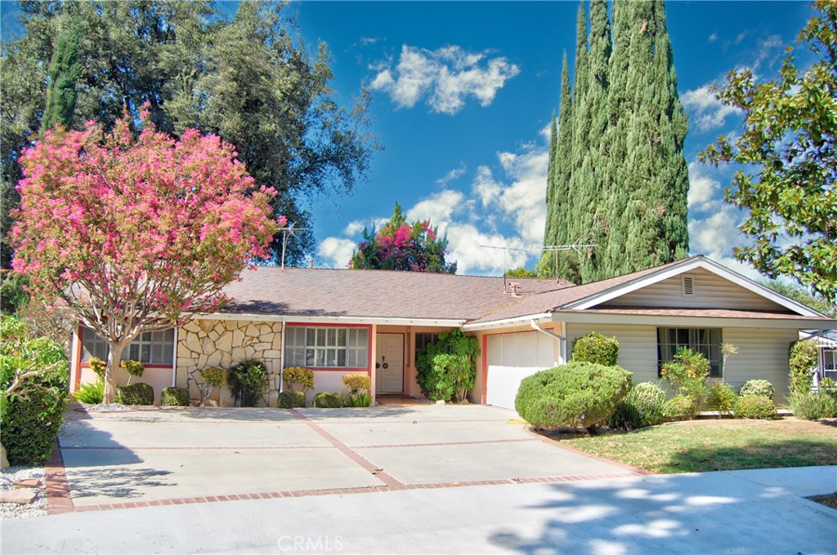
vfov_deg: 47.8
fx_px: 627
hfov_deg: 67.4
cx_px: 418
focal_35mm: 27
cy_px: 278
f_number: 4
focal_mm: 18
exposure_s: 1/640
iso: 200
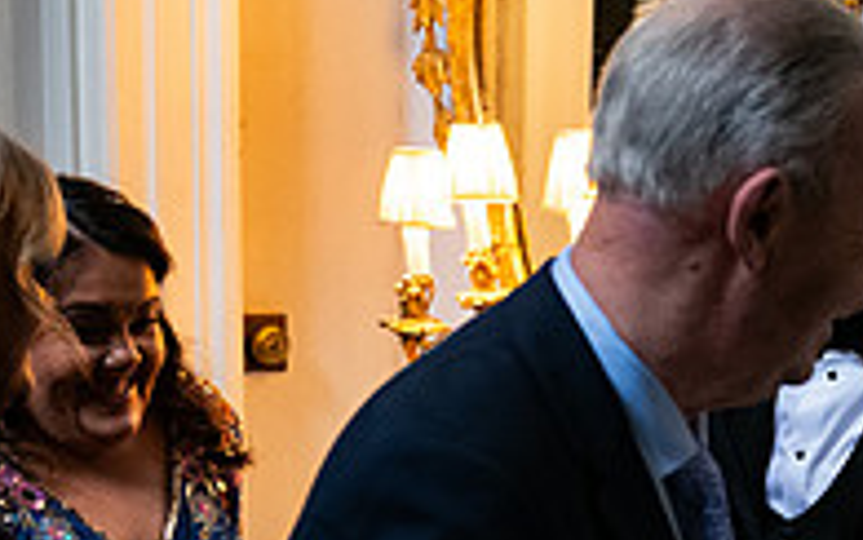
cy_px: 626
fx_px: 2211
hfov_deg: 20.6
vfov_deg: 13.6
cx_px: 1040
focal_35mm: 94
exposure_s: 1/160
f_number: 3.5
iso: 1600
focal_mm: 31
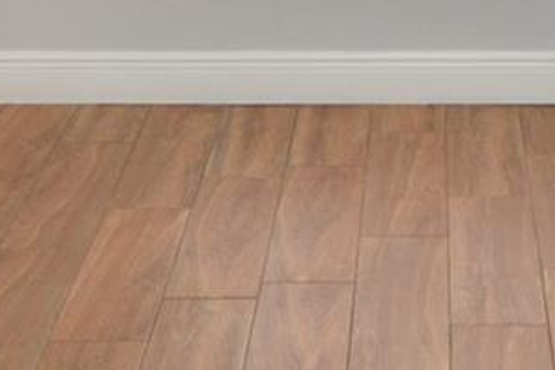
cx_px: 418
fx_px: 1464
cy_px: -147
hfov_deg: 21.3
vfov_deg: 13.7
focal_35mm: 95
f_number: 4.5
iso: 400
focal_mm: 12
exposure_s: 1/80
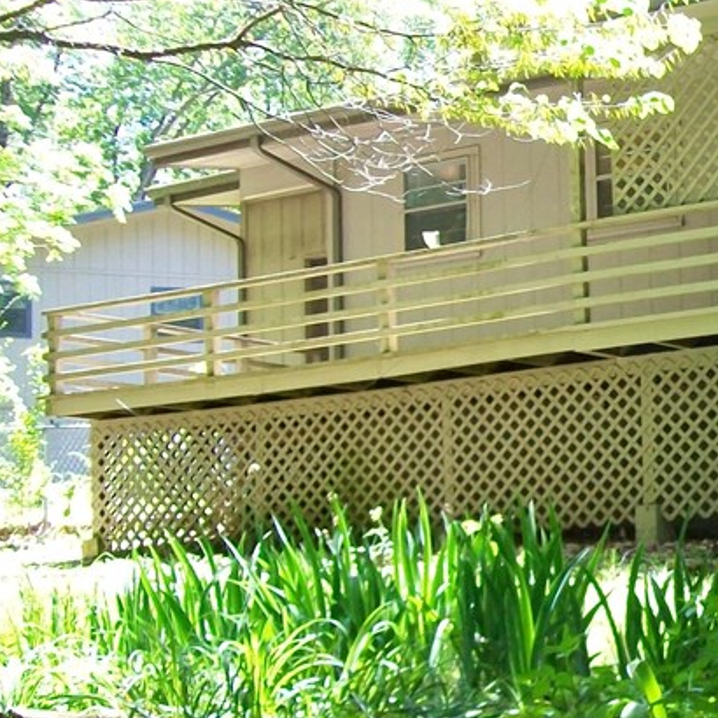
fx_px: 1760
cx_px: 858
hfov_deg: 21.4
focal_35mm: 75
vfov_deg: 23.0
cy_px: 424
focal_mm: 6.1
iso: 160
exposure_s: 1/160
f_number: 2.7
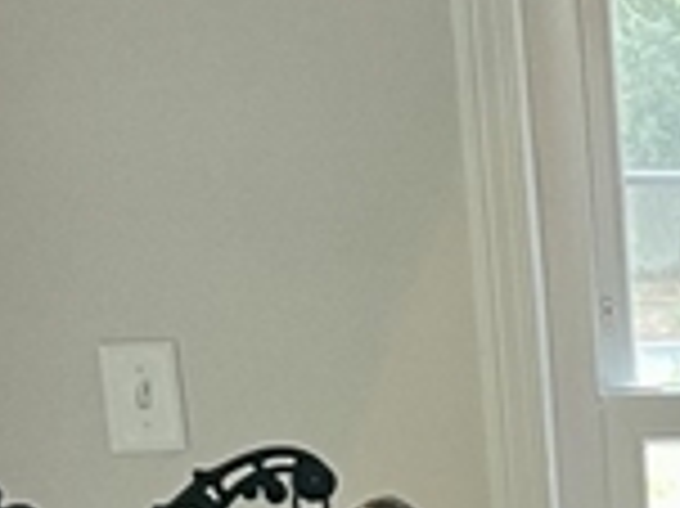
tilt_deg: -10.3
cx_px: 1878
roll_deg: -0.1
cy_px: 796
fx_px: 3455
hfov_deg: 9.4
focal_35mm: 176
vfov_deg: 8.2
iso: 200
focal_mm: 5.1
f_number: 1.6
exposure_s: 1/60
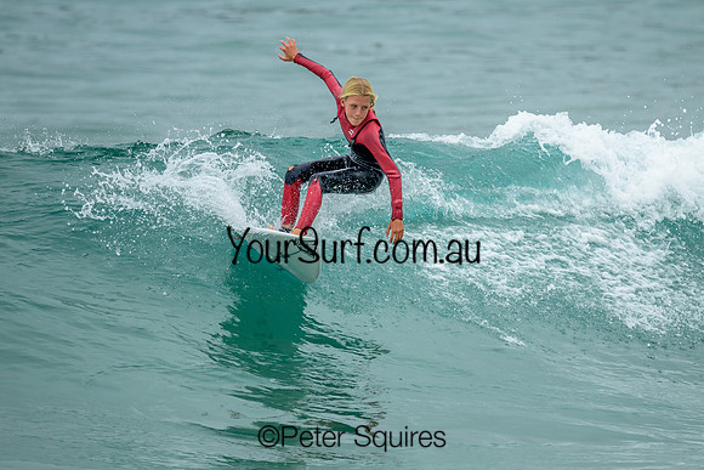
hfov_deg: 1.9
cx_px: 381
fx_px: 21419
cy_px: 183
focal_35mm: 1095
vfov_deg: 1.3
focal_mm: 800
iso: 320
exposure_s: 1/2000
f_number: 6.3
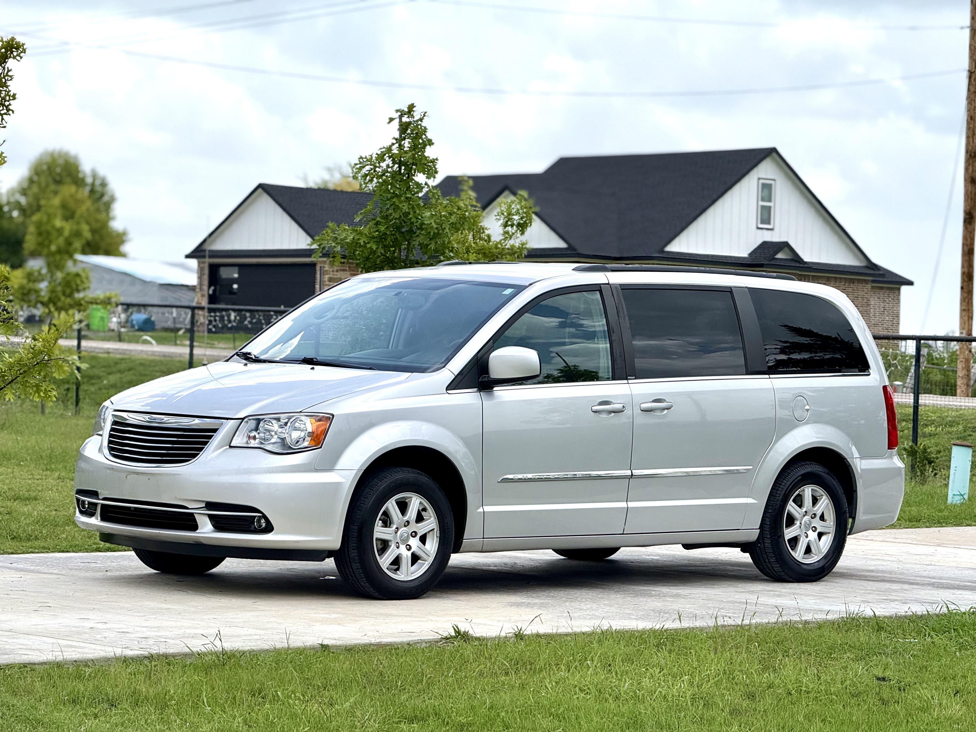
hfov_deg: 16.4
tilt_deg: +0.7
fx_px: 3383
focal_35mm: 120
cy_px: 366
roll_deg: -1.9
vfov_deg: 12.3
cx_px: 488
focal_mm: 15.66
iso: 50
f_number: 2.8
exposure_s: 1/2146
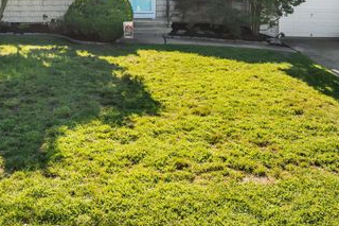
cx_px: 149
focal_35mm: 39
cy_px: 34
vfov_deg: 32.9
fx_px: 367
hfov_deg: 49.5
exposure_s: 1/1250
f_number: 2.8
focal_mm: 12.29
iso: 160
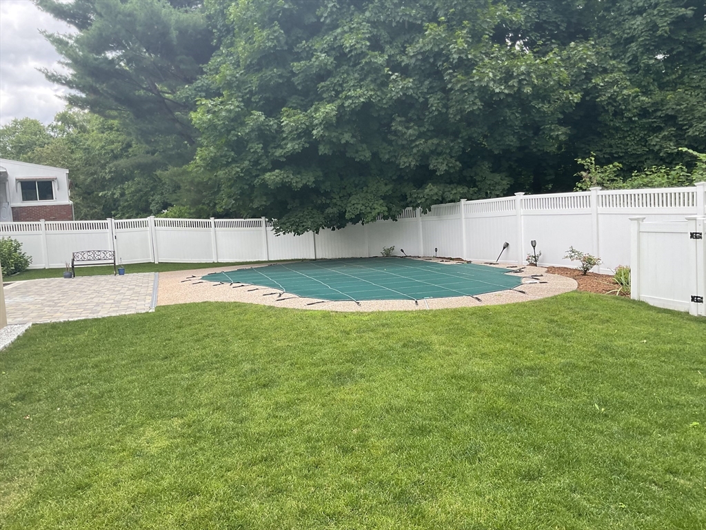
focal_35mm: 29
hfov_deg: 61.7
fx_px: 591
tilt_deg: -3.0
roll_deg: +3.4
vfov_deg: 48.2
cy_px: 265
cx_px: 353
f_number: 1.8
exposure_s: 1/473
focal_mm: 3
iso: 16
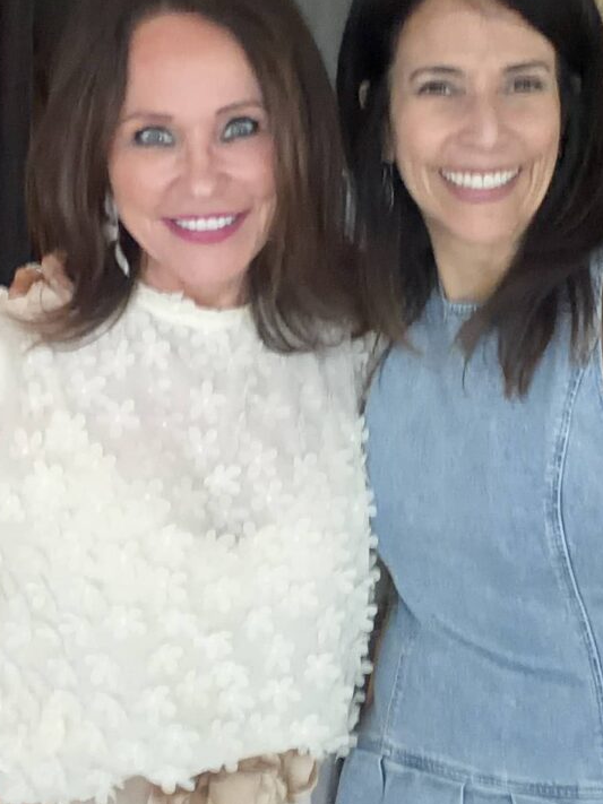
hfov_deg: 25.6
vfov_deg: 33.8
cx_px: 335
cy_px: 388
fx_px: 1324
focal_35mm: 57
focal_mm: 2.71
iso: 640
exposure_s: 1/17
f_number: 1.9
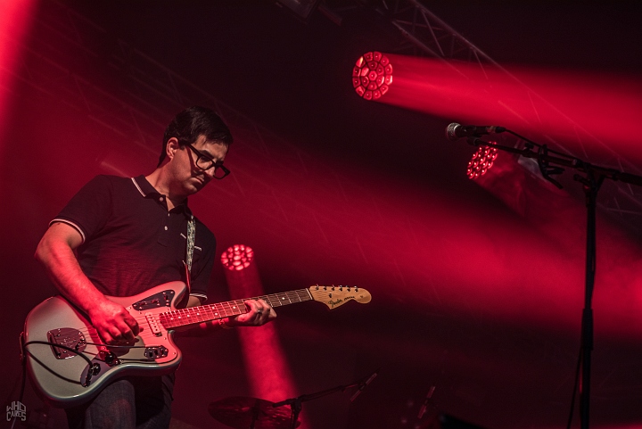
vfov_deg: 19.5
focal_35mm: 70
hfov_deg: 28.8
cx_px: 321
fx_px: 1249
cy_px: 214
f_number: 5
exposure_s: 1/125
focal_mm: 70
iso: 200
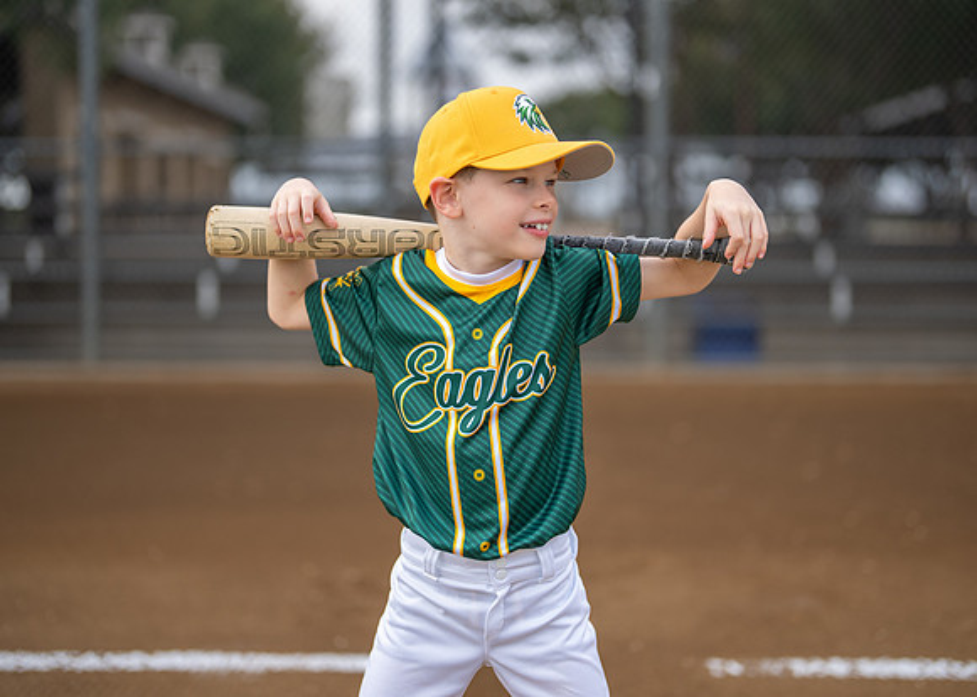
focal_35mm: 58
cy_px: 316
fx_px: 1610
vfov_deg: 24.4
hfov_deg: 33.8
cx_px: 495
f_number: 1.2
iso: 200
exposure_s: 1/3200
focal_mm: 50
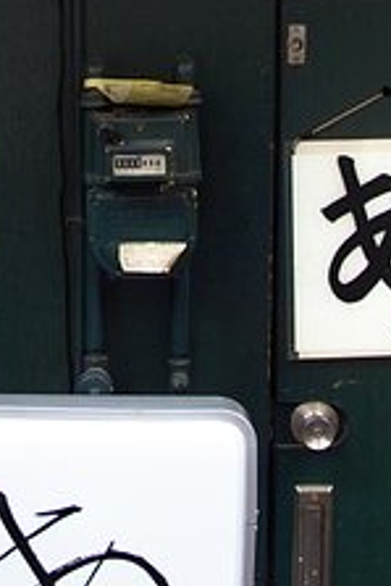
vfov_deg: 21.5
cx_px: 159
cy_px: 173
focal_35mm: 94
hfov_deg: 14.6
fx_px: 1529
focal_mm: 24
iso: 100
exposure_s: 1/15
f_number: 4
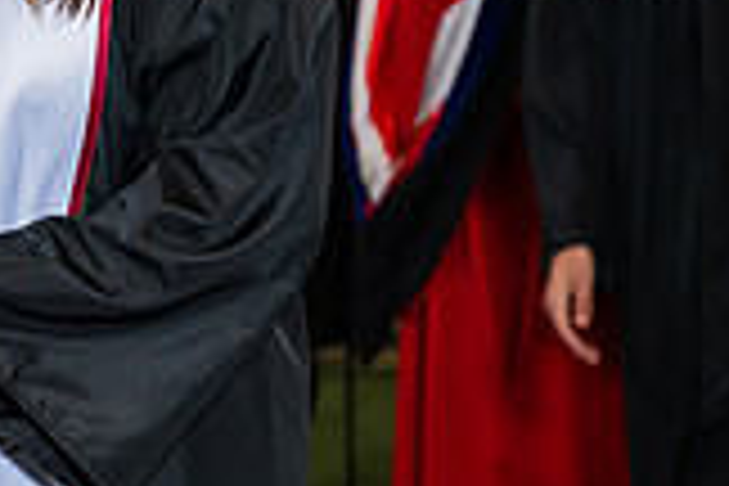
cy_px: 47
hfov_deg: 8.0
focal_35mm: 251
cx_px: -405
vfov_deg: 5.5
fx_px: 5082
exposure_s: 1/200
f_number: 4.5
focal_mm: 70
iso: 1250
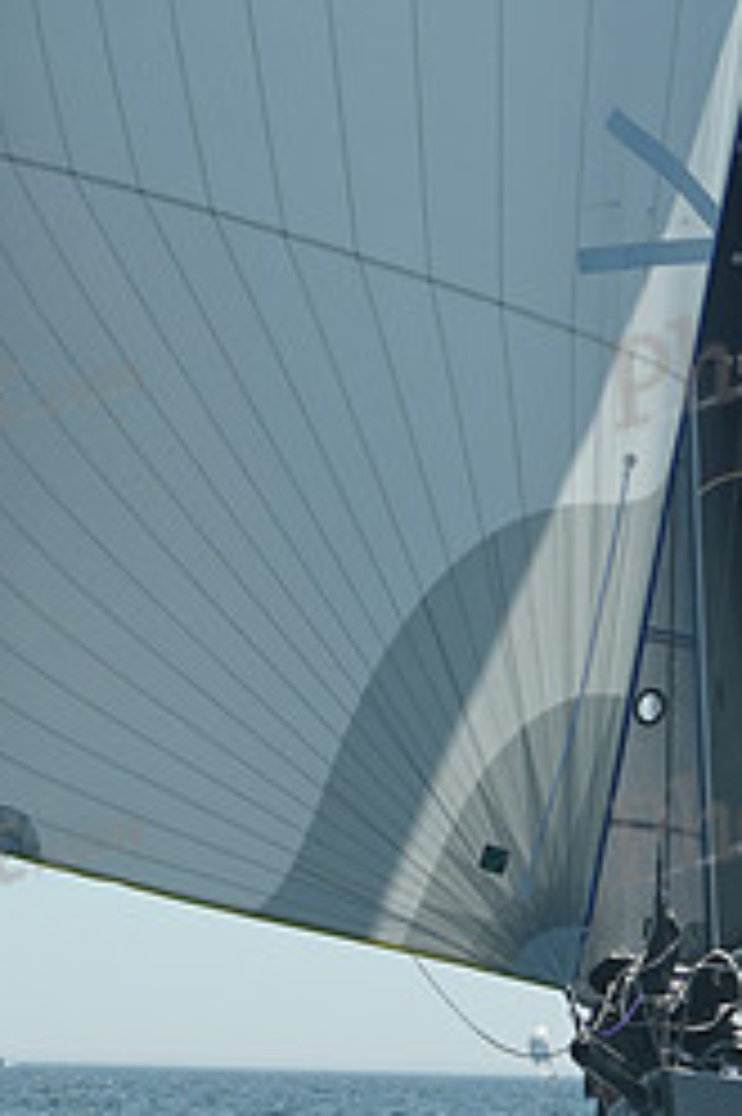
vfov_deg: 10.7
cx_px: 375
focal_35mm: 192
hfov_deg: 7.1
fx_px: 5944
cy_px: 144
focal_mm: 82
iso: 320
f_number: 8
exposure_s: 1/1000
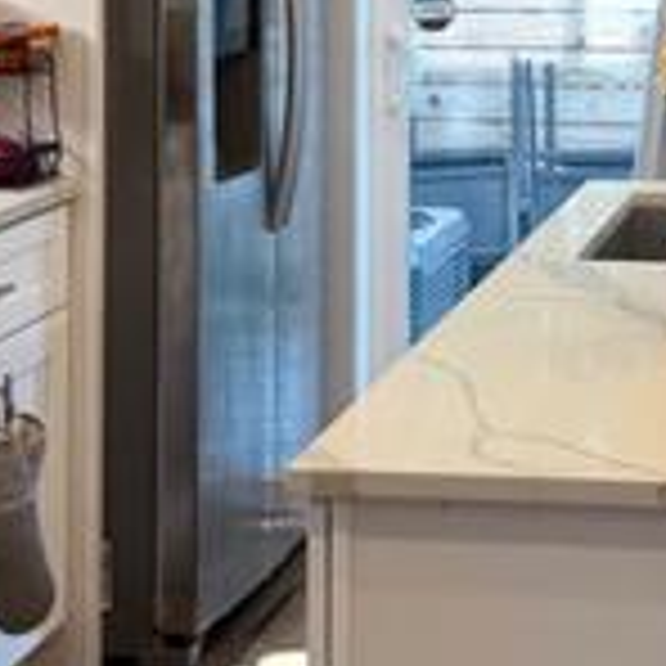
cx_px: 585
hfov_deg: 15.7
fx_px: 2394
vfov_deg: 15.3
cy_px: -122
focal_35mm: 110
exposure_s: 1/210
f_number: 1.78
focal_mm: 6.76
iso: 125
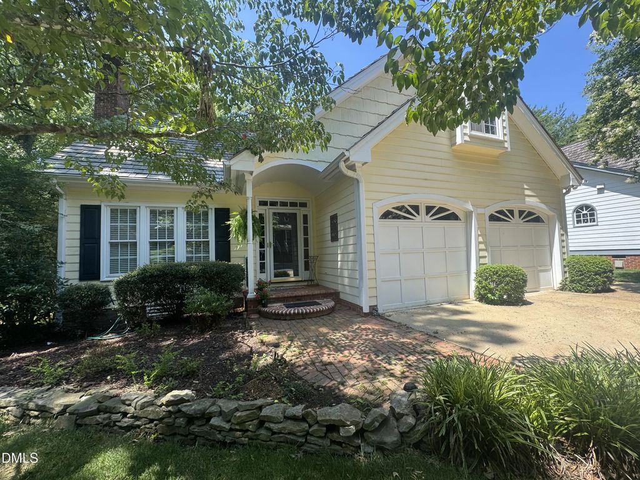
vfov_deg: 85.7
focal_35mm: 14
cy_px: 240
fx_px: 259
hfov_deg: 102.1
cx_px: 320
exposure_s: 1/377
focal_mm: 2.22
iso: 40
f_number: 2.2
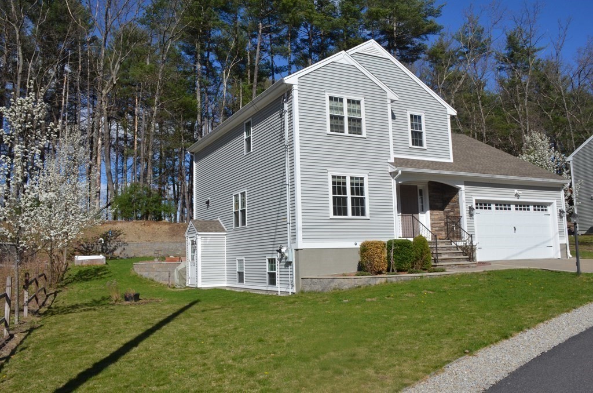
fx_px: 493
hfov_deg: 62.0
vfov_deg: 43.4
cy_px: 196
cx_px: 296
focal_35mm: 30
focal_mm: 20
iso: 800
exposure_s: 1/800
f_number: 14
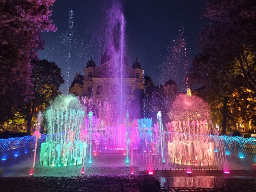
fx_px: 192
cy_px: 89
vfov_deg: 53.0
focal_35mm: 26
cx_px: 118
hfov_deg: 67.2
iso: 640
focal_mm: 6.7
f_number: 1.8
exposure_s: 1/50
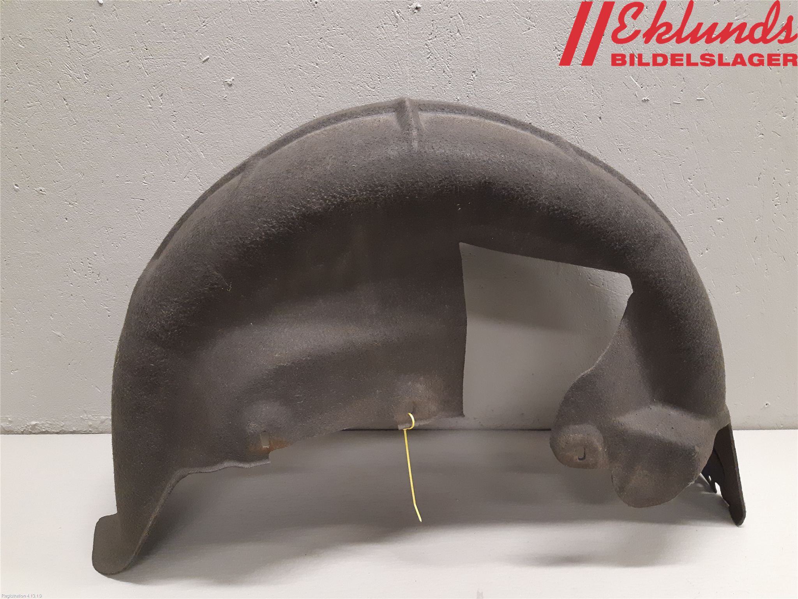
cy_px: 300
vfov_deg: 53.1
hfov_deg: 67.3
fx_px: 599
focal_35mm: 26
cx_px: 399
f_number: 1.7
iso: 250
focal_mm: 3.93
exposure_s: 1/50
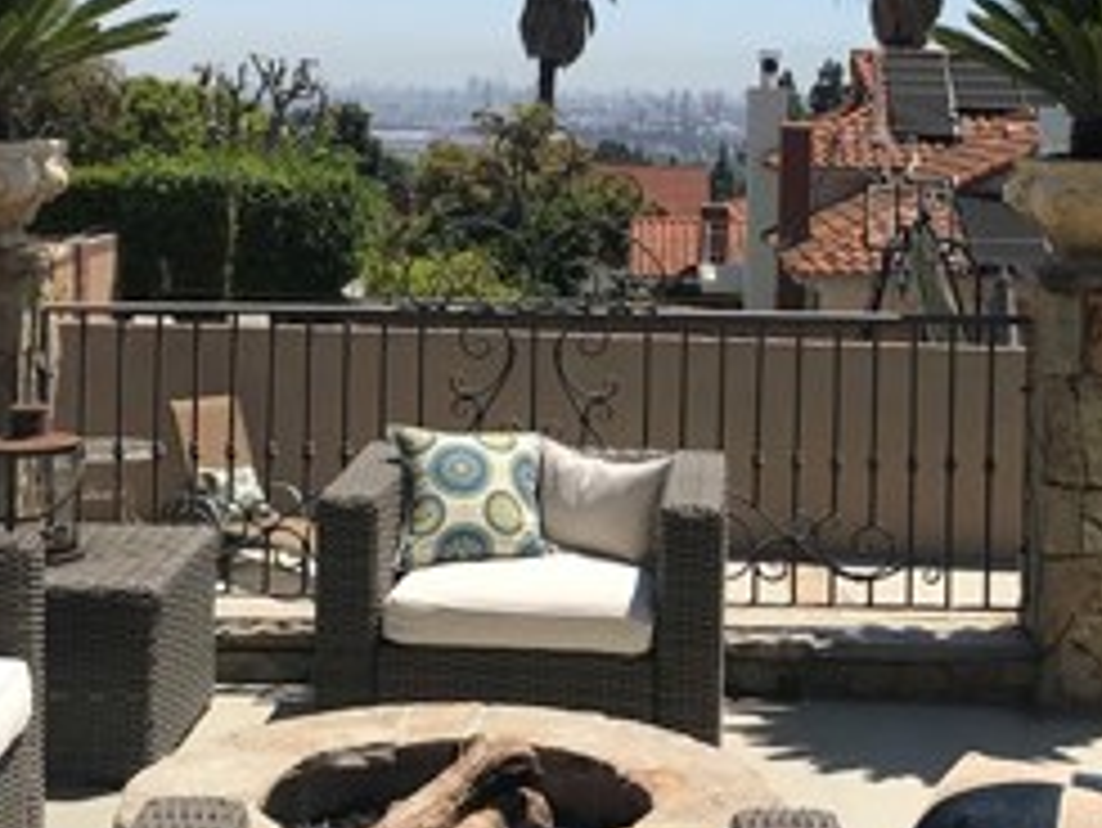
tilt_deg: +0.0
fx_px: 2325
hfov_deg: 26.7
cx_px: 558
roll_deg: -1.2
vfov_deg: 20.0
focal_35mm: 73
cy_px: 176
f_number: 1.8
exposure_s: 1/2907
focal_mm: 3.99
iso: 20
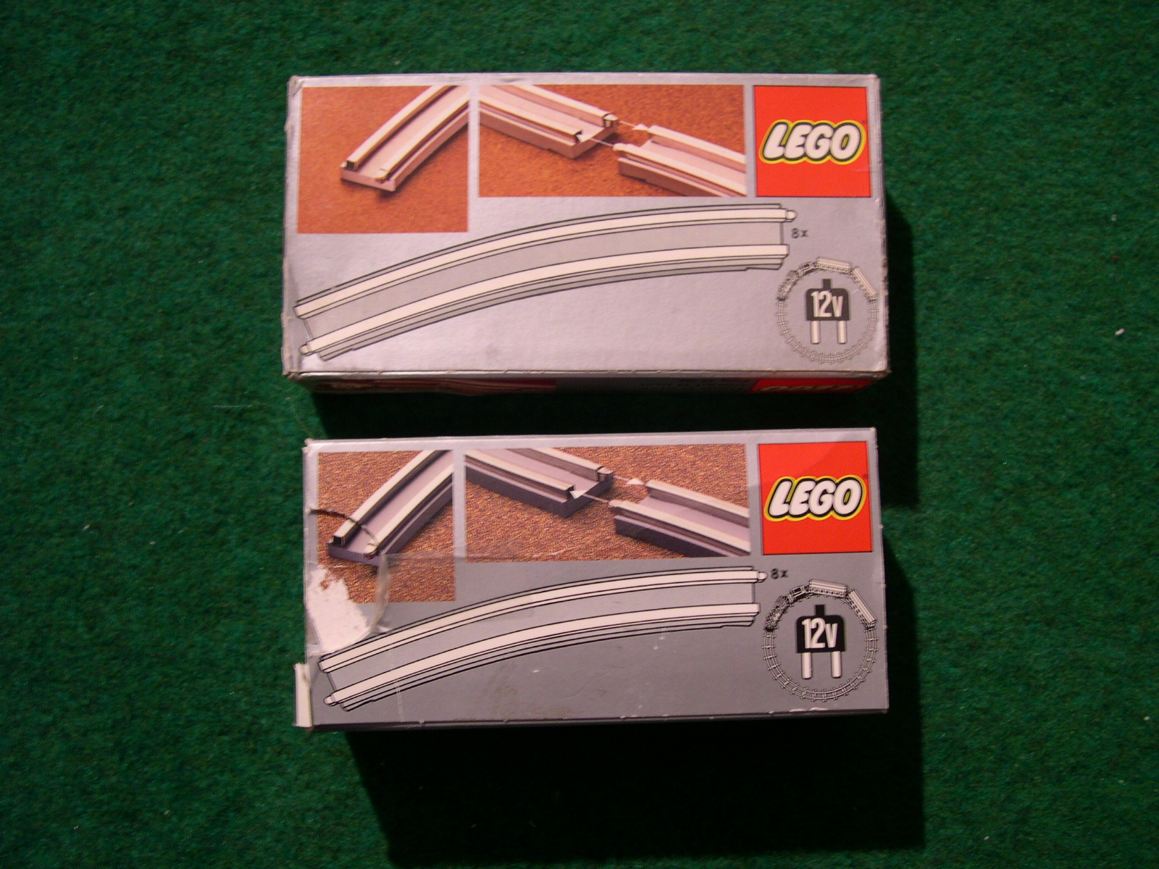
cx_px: 580
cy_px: 434
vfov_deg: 37.7
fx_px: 1272
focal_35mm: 38
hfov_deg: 49.0
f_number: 2.8
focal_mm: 8
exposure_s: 1/8.6
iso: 174
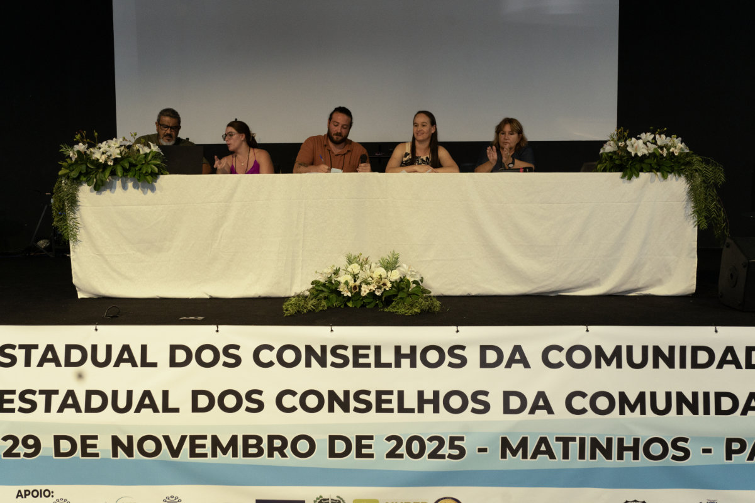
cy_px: 252
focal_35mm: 35
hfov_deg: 54.4
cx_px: 378
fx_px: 734
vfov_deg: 37.9
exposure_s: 1/80
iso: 3200
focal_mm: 35
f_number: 5.6
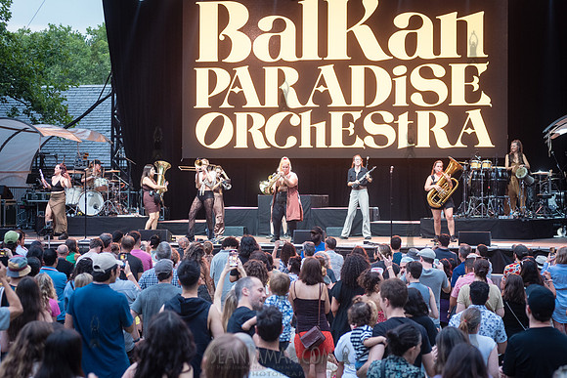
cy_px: 189
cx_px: 284
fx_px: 1262
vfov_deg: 17.0
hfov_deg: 25.3
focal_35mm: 80
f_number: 4
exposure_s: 1/320
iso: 2000
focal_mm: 80
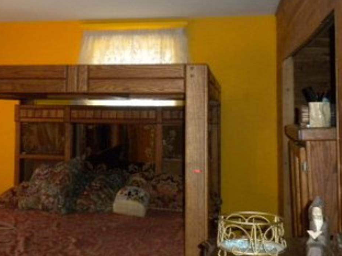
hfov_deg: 33.7
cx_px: 136
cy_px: 73
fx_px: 563
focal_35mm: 57
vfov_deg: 25.4
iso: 400
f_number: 3.5
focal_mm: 6.6
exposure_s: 1/30
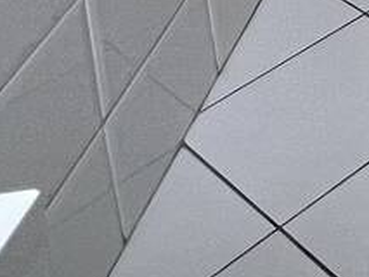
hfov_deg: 14.6
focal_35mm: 88
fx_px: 939
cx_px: 882
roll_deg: -0.4
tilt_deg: -9.7
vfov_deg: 11.7
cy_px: -492
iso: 80
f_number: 1.8
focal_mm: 1.57
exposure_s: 1/99
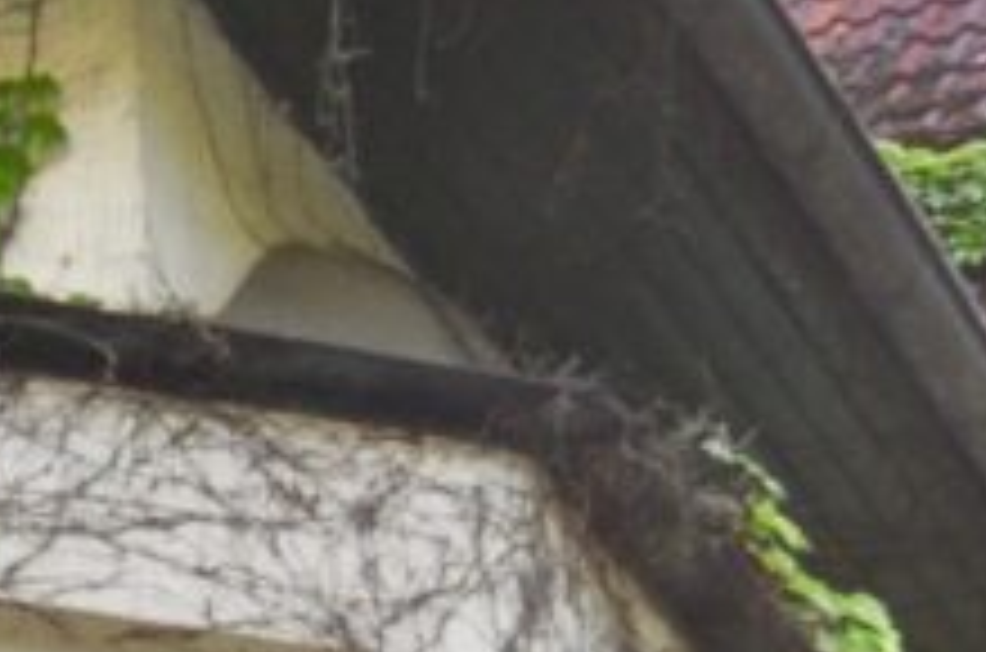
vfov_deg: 6.1
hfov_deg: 8.7
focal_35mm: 223
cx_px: -1009
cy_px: 1007
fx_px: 6094
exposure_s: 1/200
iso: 200
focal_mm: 20
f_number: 3.5
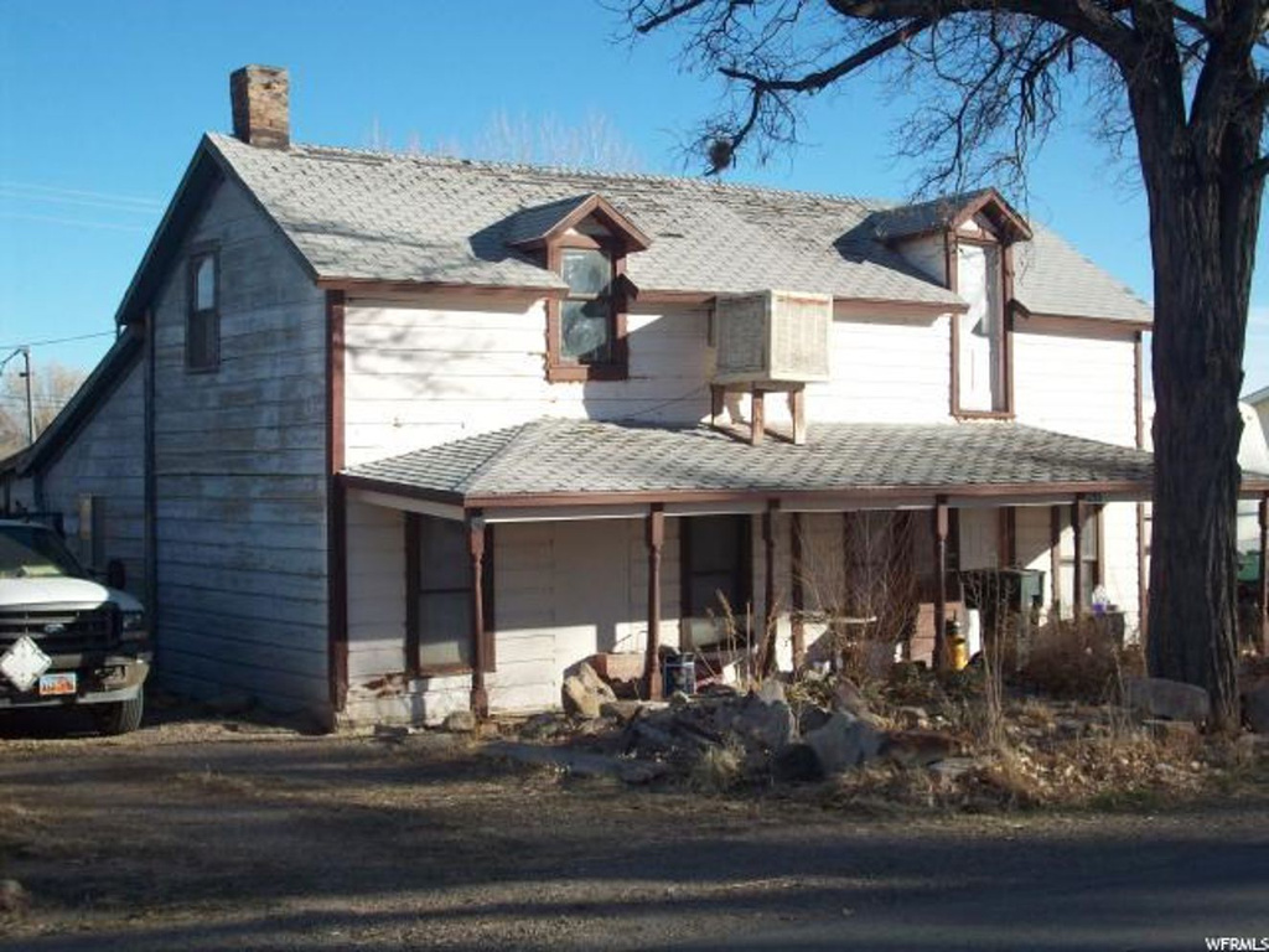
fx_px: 1980
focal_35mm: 54
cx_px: 634
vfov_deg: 27.0
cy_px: 476
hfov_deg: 35.5
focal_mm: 9
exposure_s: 1/196
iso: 80
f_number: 6.9
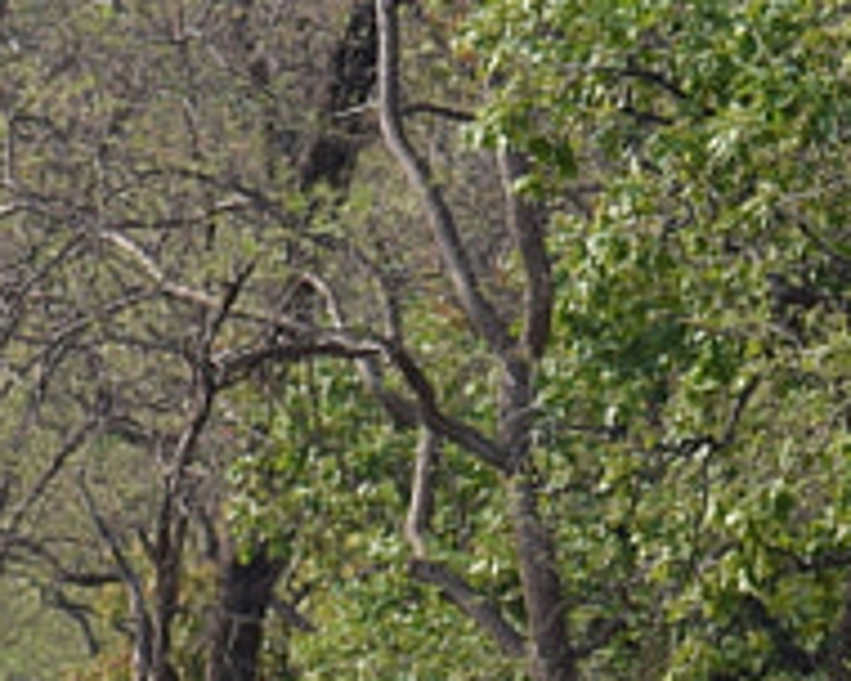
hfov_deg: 2.0
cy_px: 945
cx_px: -1993
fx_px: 23877
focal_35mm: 948
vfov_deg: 1.6
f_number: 4.8
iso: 200
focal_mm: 80
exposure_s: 1/800
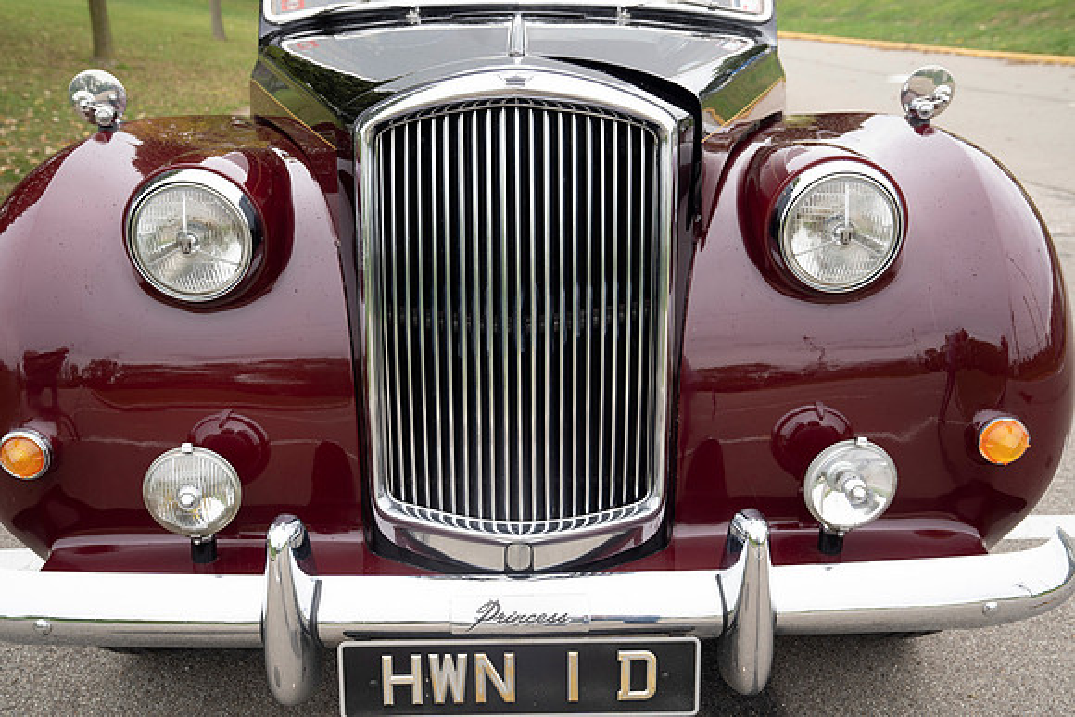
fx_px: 1075
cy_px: 358
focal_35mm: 36
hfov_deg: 53.1
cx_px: 538
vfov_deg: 36.9
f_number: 5.6
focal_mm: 36
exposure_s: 1/160
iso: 200
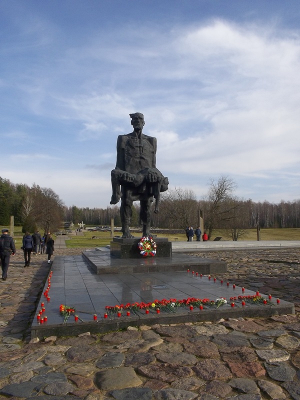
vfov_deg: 61.7
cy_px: 200
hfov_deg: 48.2
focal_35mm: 29
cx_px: 150
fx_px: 335
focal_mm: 4.1
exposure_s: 1/250
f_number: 5.6
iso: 80
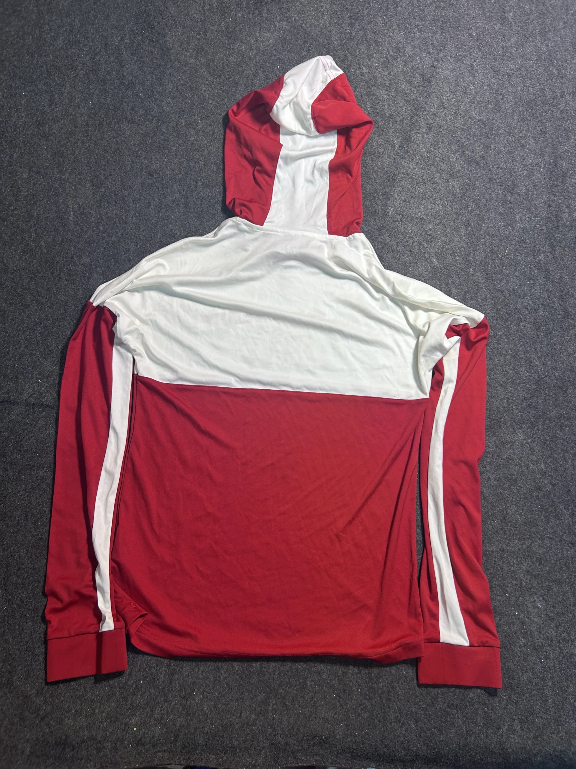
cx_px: 288
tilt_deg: -55.5
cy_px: 384
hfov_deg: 53.1
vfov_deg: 67.3
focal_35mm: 26
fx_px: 577
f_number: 1.5
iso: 80
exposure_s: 1/50
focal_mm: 5.7
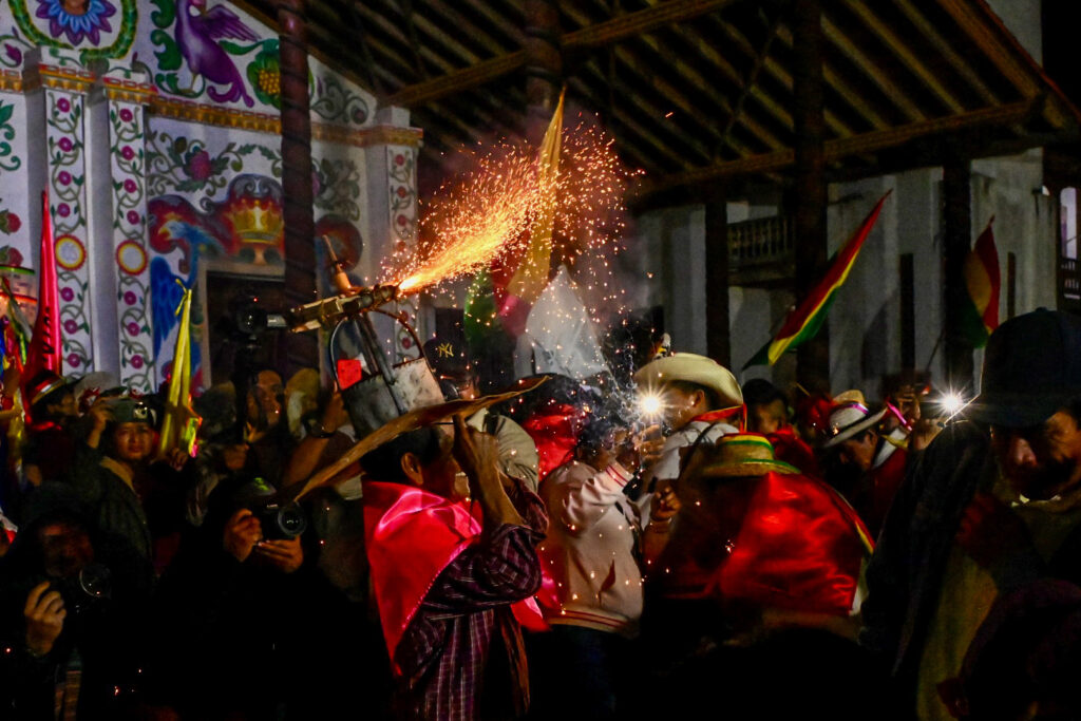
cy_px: 360
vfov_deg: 45.0
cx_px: 540
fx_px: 871
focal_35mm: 29
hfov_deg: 63.7
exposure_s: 1/250
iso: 10000
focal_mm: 29
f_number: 6.3
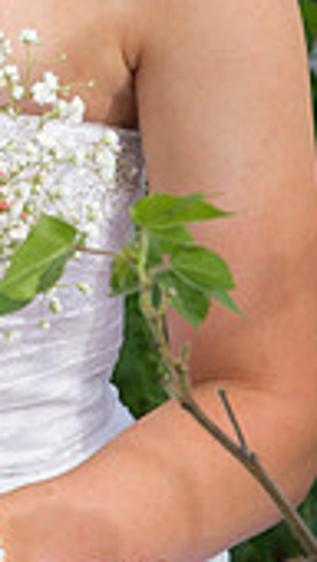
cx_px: -154
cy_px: -79
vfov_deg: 3.9
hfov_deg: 2.2
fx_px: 8239
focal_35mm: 553
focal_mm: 200
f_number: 8
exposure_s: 1/200
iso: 160
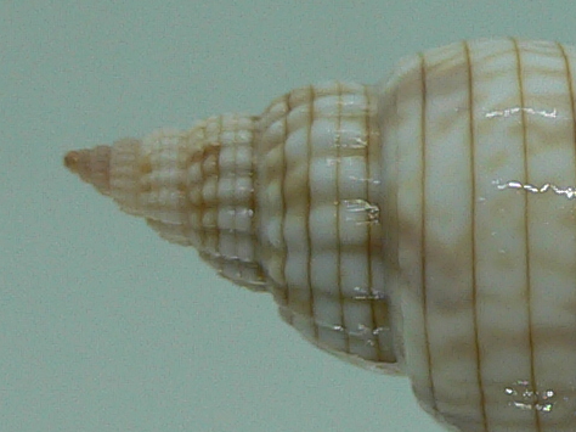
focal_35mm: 149
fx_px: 2478
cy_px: 443
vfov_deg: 9.9
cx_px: 659
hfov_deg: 13.0
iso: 80
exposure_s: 1/60
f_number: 2.8
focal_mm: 4.6
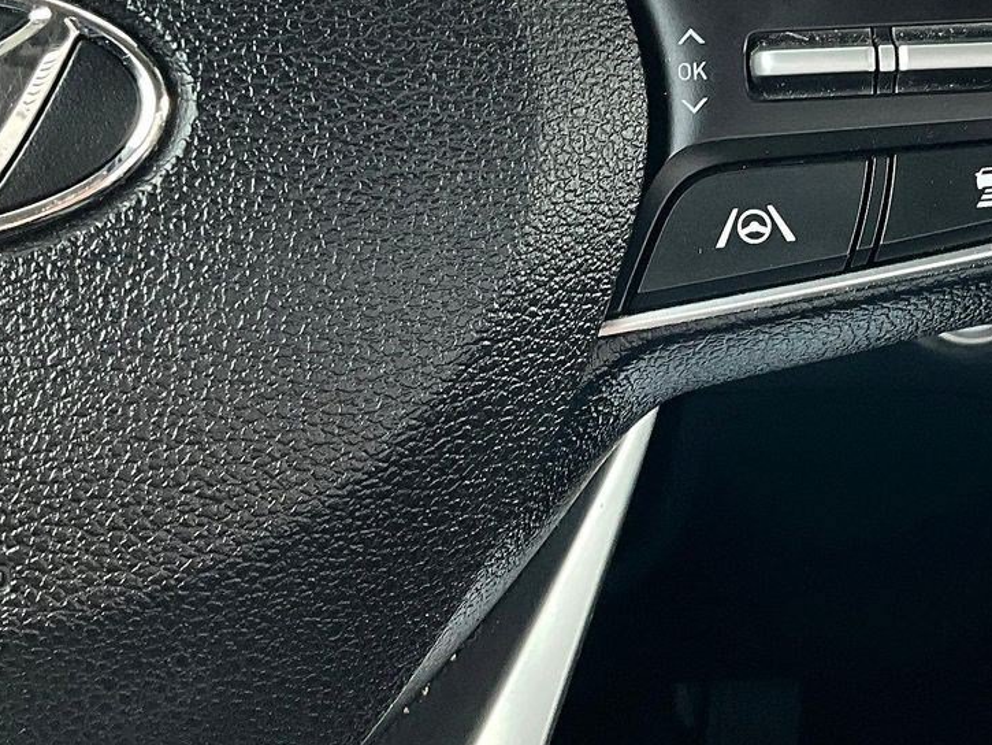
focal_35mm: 64
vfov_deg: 22.3
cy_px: 45
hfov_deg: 29.4
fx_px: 1834
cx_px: 825
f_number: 1.8
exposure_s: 1/70
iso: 64
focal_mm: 3
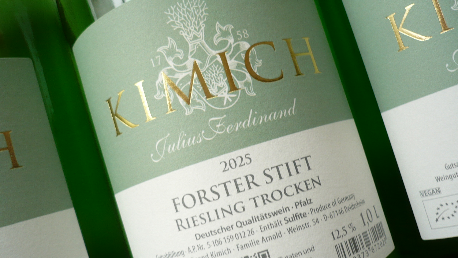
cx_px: 234
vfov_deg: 30.4
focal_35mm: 39
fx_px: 474
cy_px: 150
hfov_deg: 51.6
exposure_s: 1/50
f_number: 2.8
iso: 100
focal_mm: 5.8
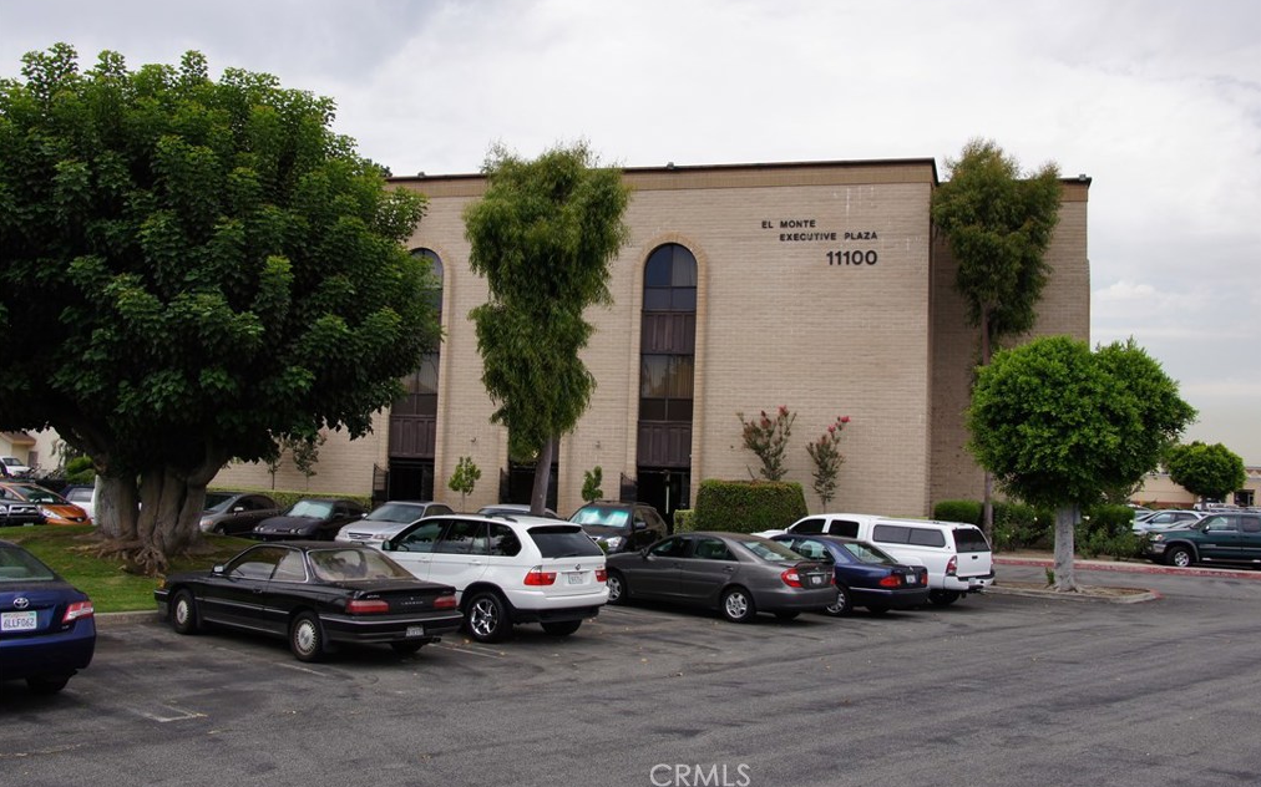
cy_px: 370
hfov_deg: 56.7
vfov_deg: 37.2
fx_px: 1168
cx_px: 632
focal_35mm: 34
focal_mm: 22
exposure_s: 1/60
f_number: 11
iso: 100
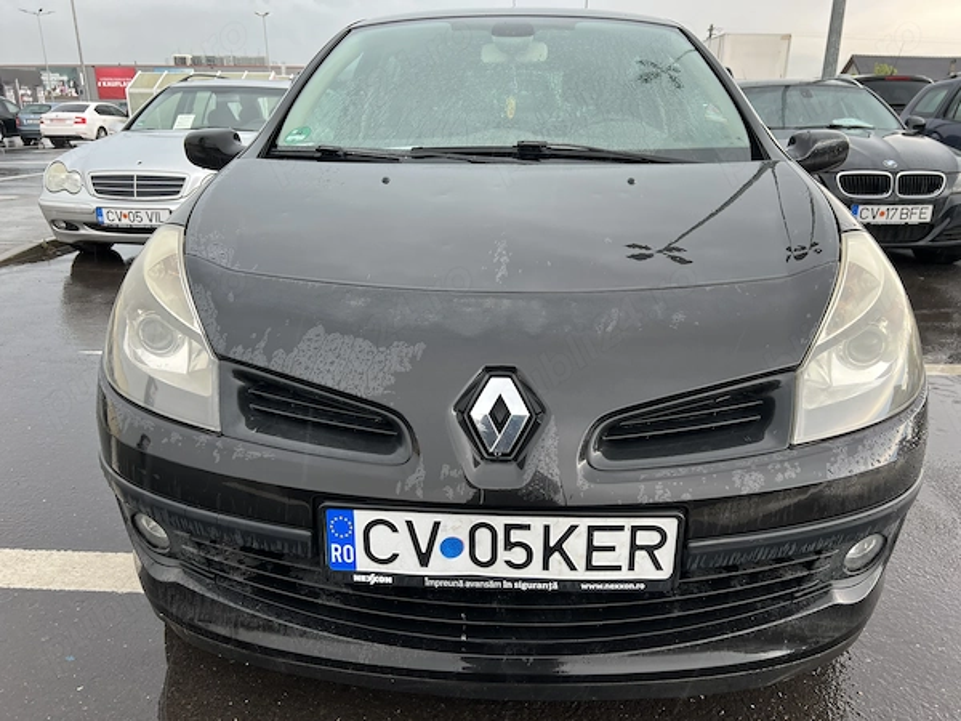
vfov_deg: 53.1
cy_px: 360
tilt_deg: -19.6
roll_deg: +0.1
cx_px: 480
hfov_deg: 67.3
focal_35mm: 26
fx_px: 722
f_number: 1.5
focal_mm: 5.7
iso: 50
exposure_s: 1/121
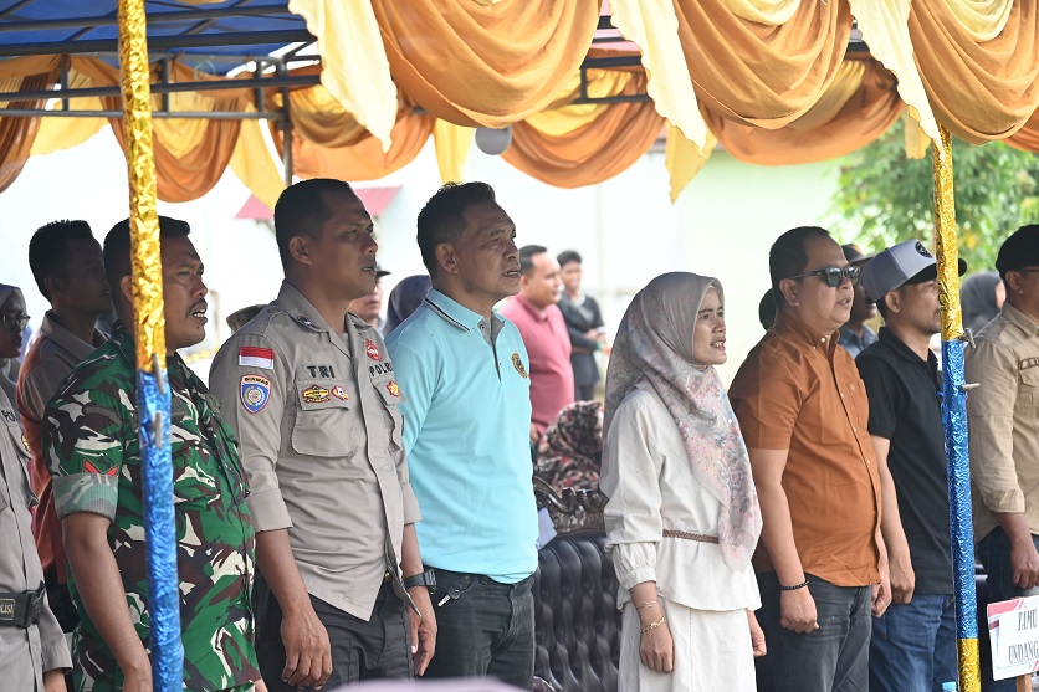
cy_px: 346
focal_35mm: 156
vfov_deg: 8.8
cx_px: 520
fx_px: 4501
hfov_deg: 13.2
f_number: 5
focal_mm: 104
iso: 400
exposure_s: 1/200
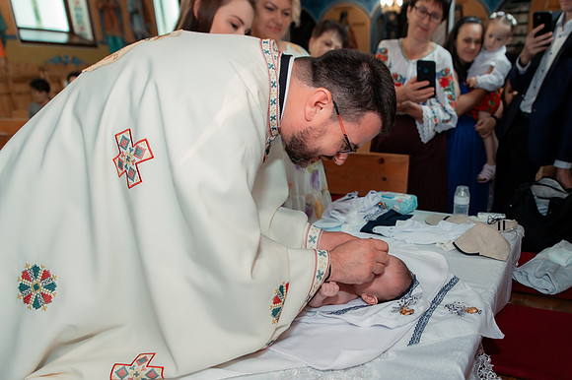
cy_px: 231
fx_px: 474
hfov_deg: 61.6
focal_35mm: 30
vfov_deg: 43.5
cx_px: 350
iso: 2000
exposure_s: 1/250
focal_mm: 24
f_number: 3.5
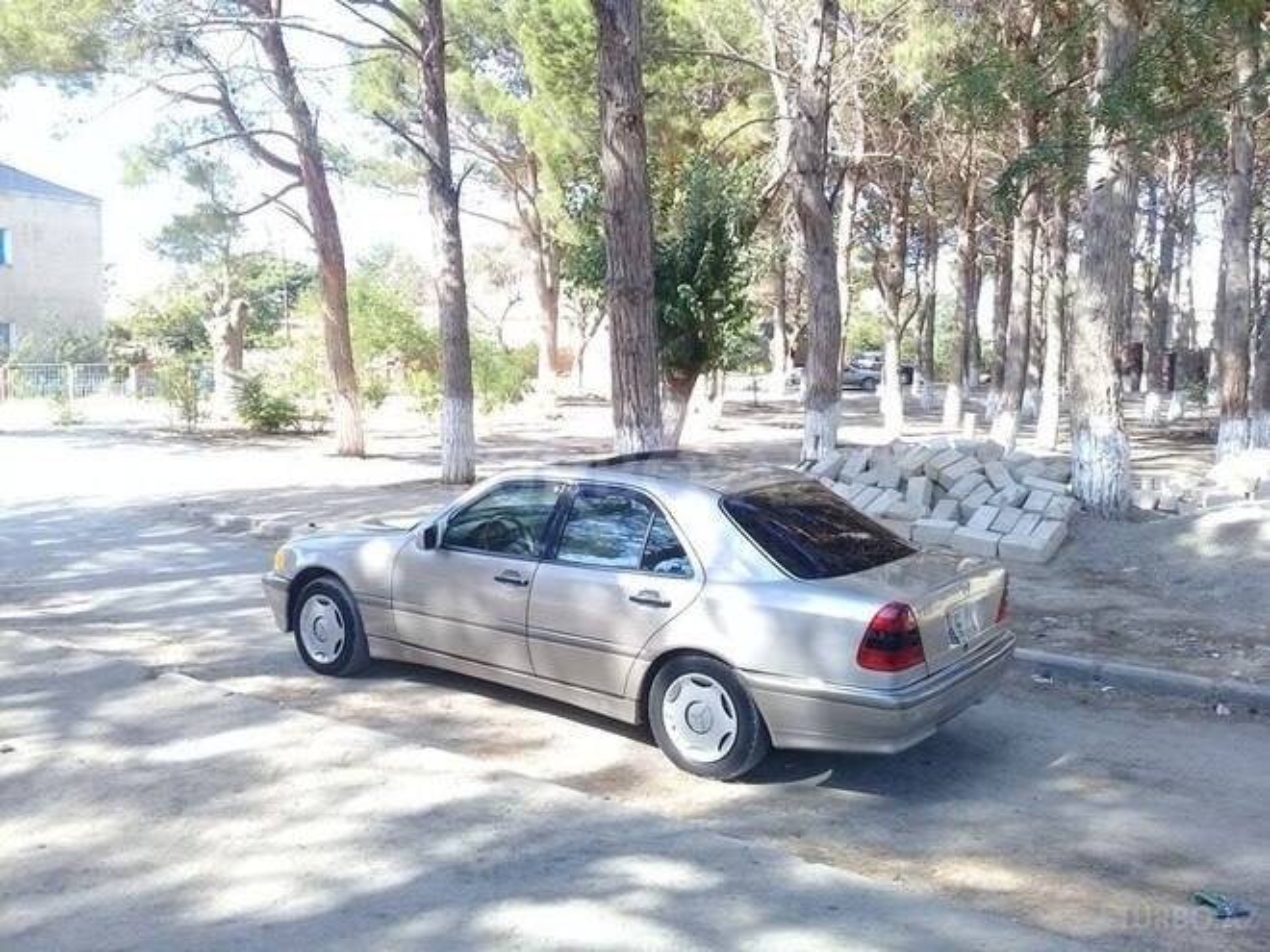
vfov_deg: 45.4
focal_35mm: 31
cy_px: 476
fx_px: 1137
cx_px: 635
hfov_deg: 58.4
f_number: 2.2
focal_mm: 3.3
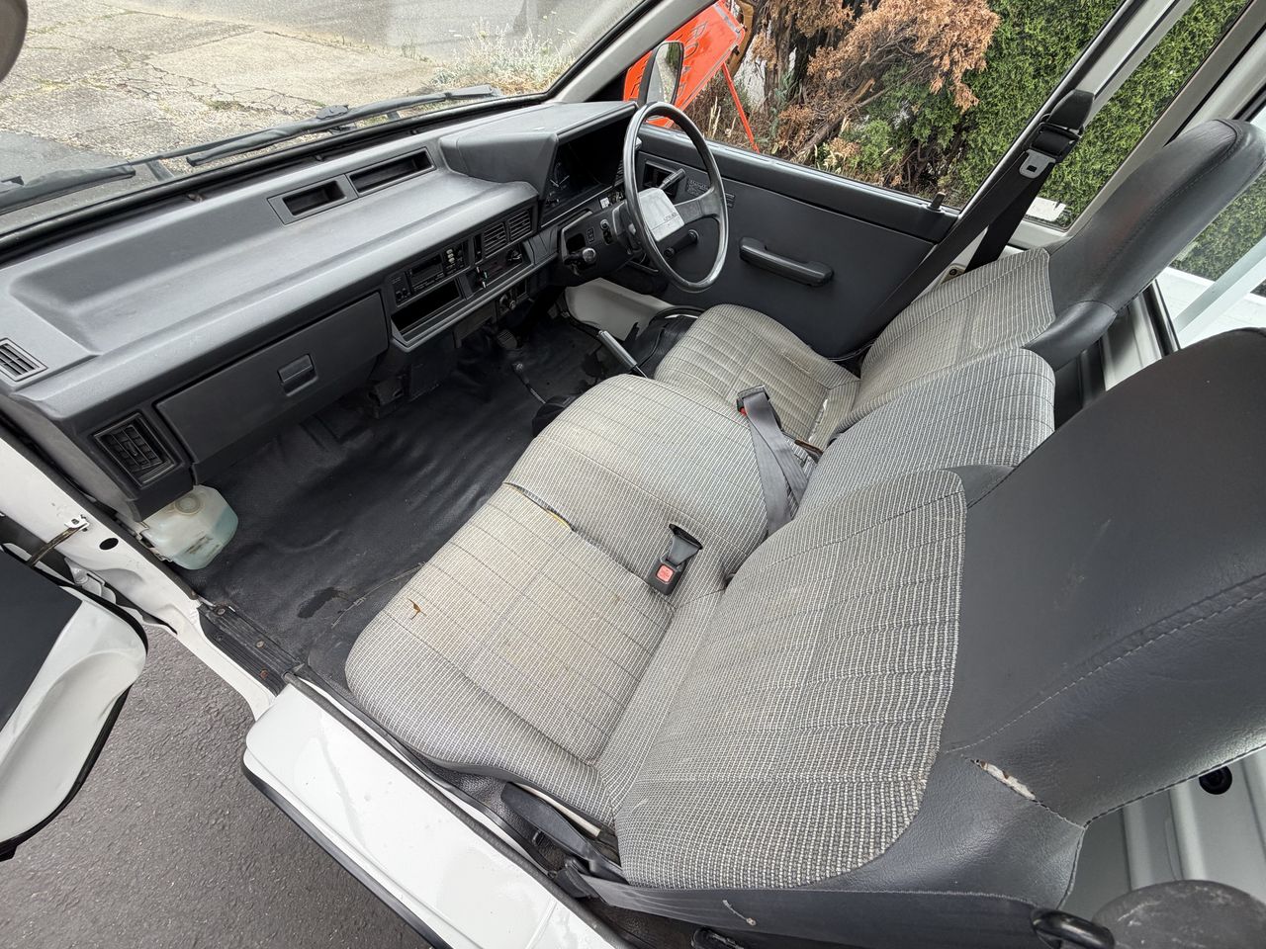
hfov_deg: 102.1
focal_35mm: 14
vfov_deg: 85.7
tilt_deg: -52.5
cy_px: 474
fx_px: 512
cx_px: 633
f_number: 2.2
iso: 64
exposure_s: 1/121
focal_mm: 2.22
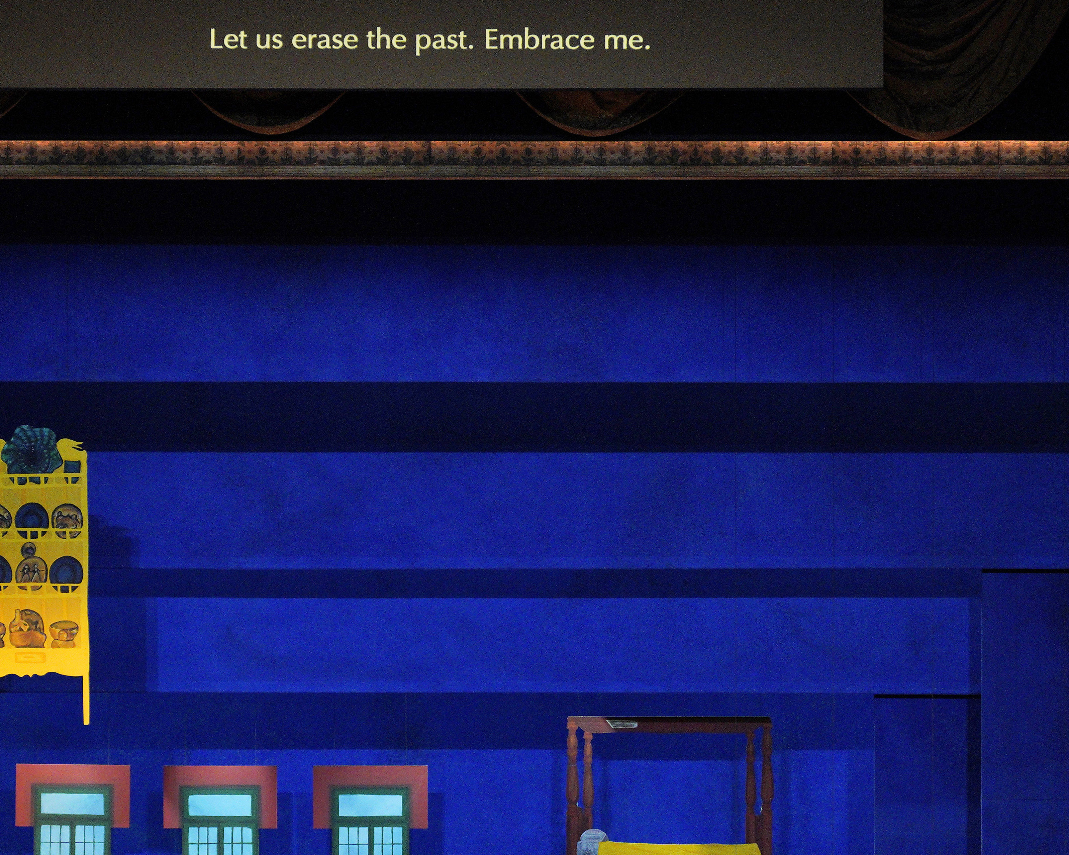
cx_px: 410
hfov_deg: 17.3
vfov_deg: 13.8
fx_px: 3512
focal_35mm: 111
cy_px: 663
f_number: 8
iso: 4000
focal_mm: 63
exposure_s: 1/320
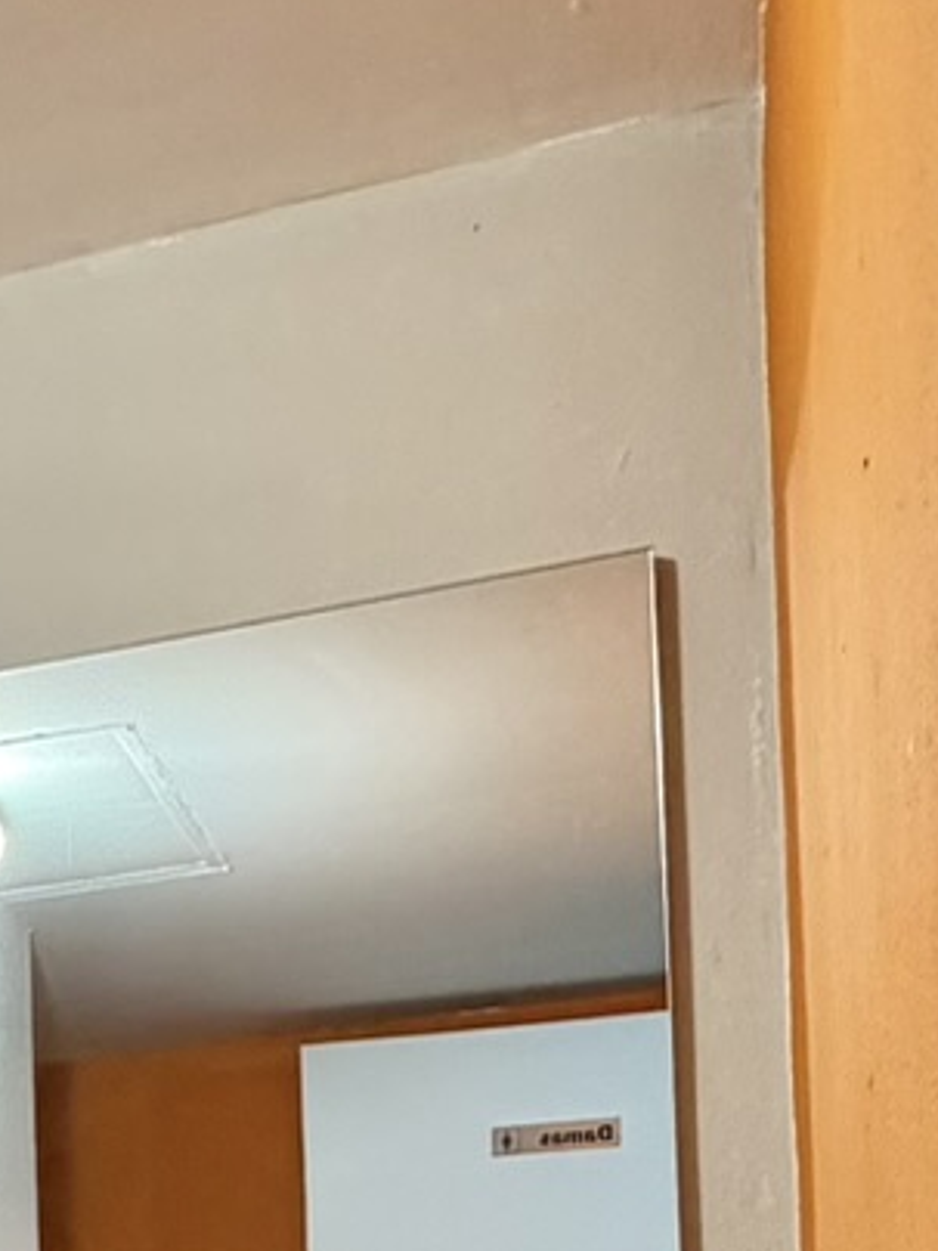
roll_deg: +0.7
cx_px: -319
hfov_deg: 19.0
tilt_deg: +3.4
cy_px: 1595
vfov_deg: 24.2
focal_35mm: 71
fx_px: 2565
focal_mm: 2.22
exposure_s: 1/120
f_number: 2.2
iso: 320
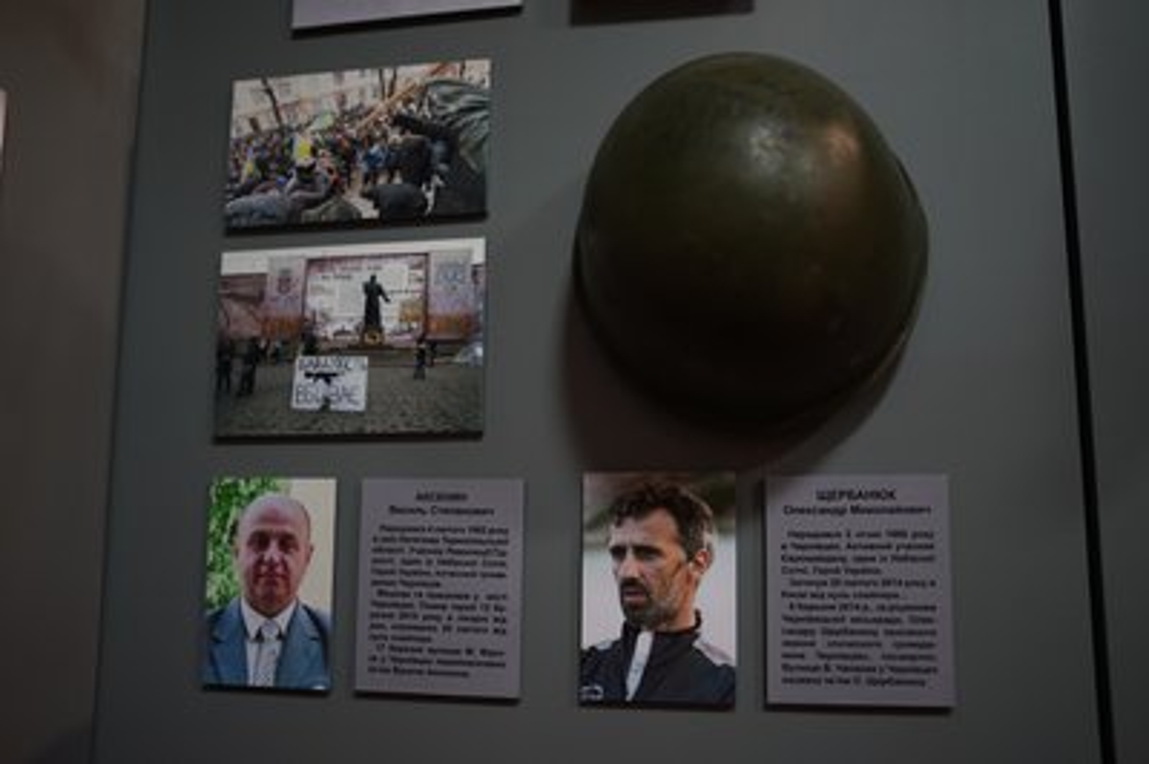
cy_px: 382
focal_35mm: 35
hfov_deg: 54.5
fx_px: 1116
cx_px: 574
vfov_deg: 37.8
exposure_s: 1/200
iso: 640
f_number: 1.4
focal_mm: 35
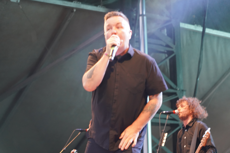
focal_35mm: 105
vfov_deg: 13.0
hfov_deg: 19.5
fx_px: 671
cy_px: 76
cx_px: 115
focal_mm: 105
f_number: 4
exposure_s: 1/160
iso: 4000
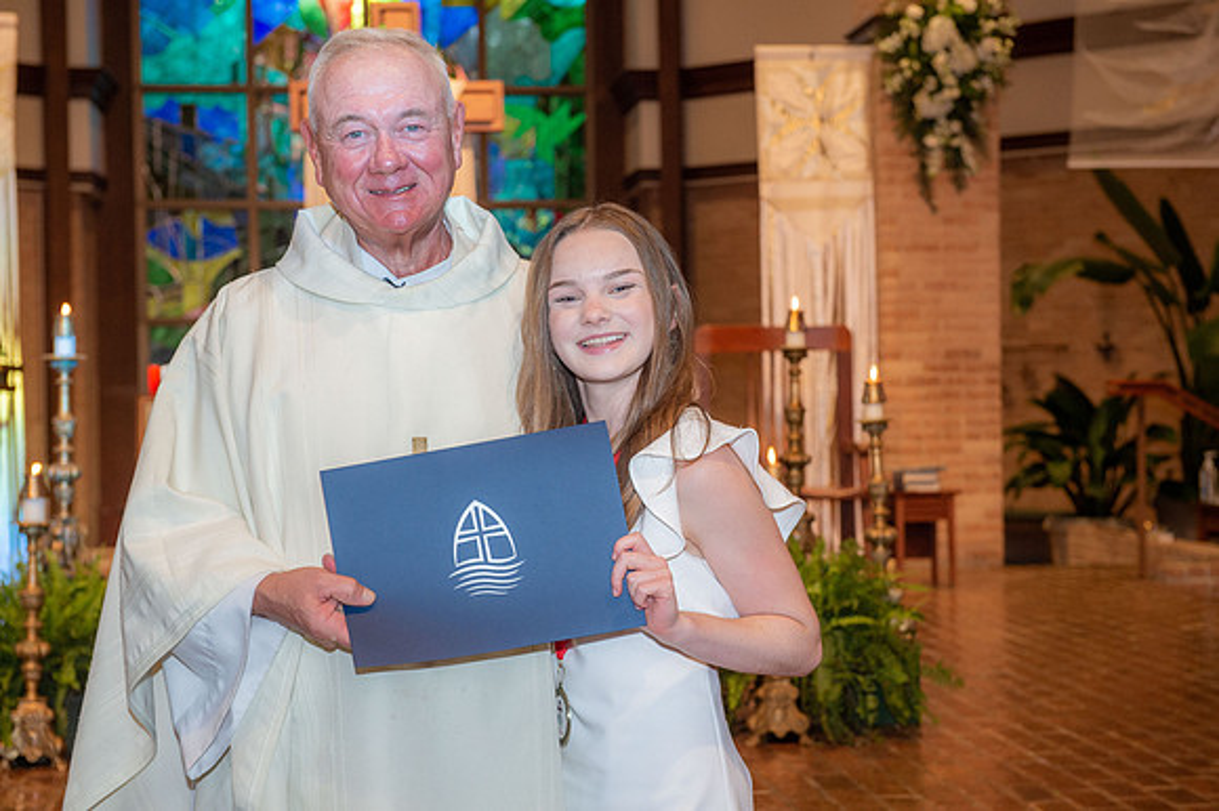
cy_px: 406
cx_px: 610
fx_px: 2098
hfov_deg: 32.4
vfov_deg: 21.9
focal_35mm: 62
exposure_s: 1/125
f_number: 5.6
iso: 1600
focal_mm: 62
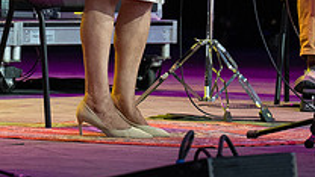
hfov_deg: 3.0
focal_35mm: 720
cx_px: 161
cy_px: -108
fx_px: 6014
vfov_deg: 1.7
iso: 3200
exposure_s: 1/320
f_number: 5.6
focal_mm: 165
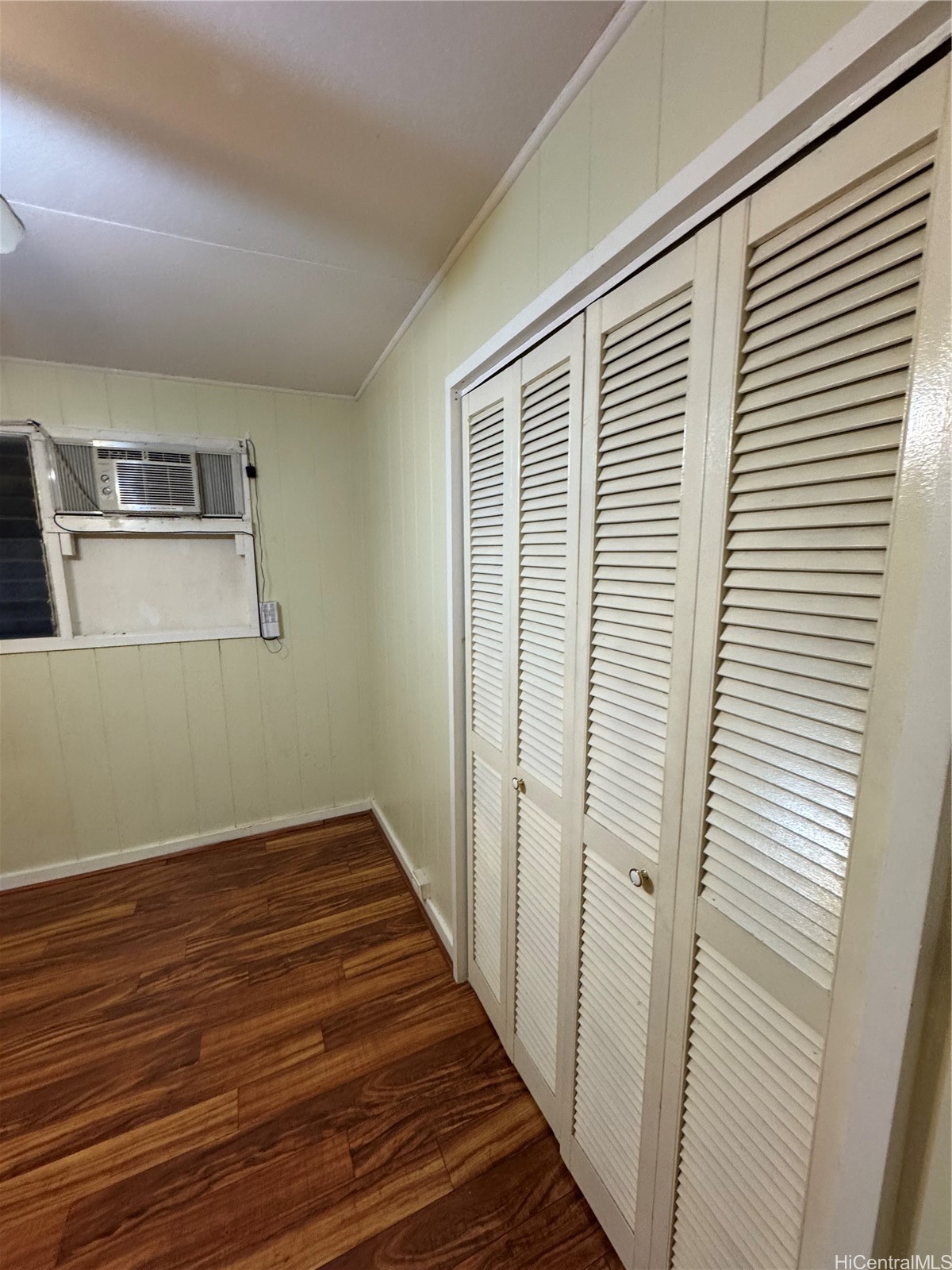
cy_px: 635
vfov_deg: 102.1
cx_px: 476
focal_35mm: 14
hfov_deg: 85.7
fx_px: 513
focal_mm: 2.22
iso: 250
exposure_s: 1/60
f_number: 2.2
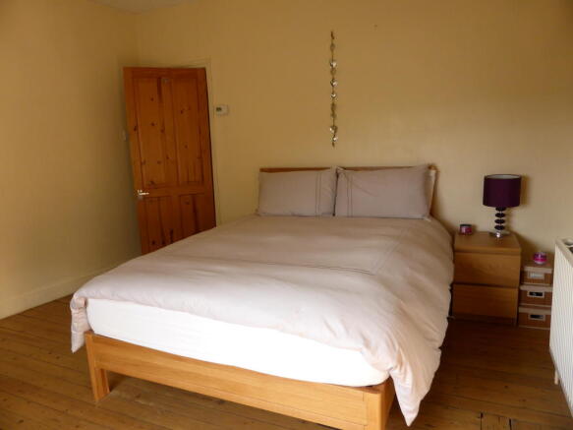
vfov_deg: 56.8
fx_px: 397
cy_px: 215
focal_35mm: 24
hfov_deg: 71.6
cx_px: 286
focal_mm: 4.3
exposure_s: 1/60
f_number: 3.3
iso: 200
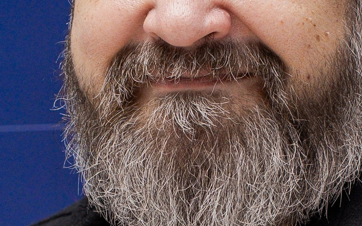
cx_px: 200
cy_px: 274
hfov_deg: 6.1
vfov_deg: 3.8
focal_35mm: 346
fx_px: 3414
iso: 400
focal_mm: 68
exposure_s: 1/200
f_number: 4.5
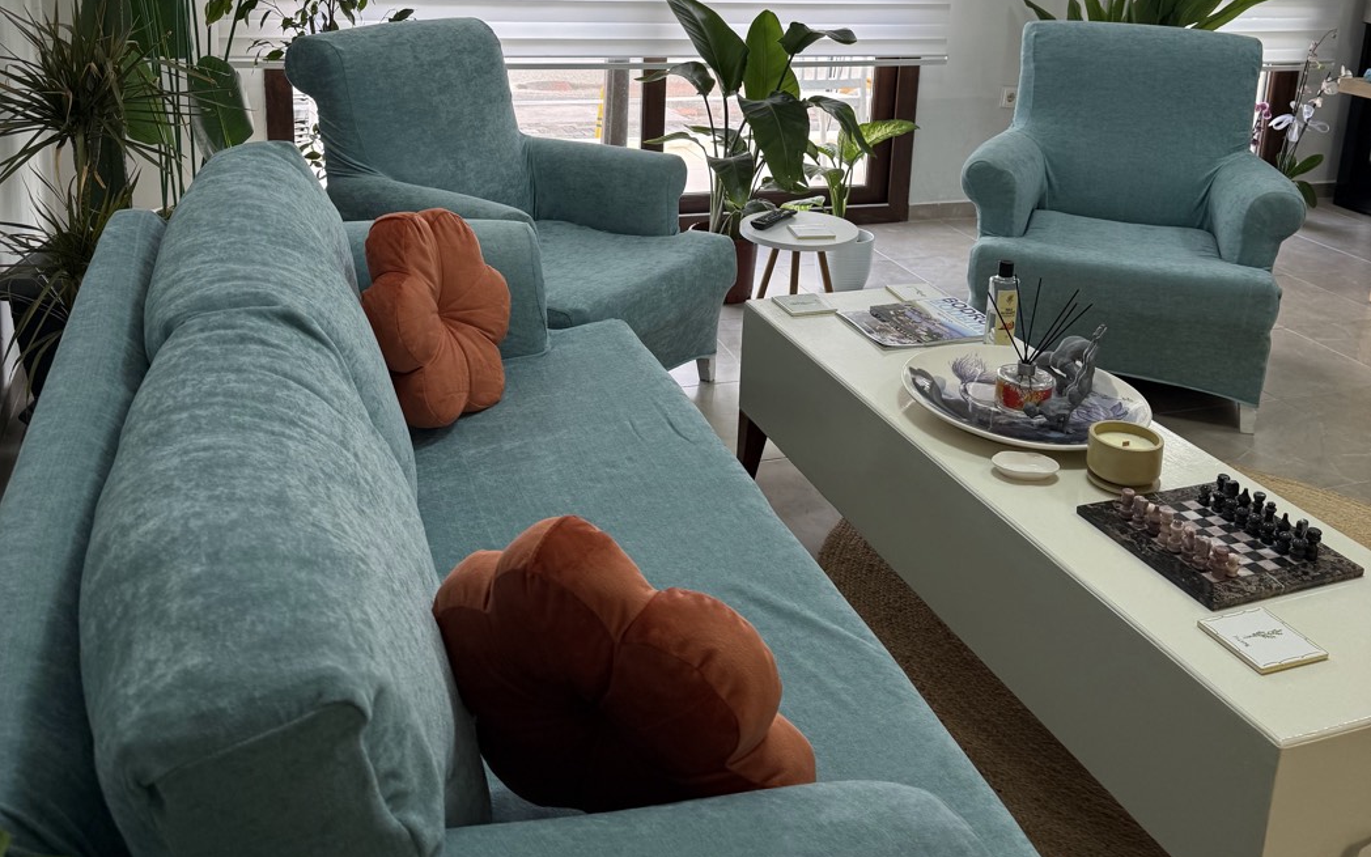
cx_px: 686
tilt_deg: -13.0
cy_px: 156
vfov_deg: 35.9
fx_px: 1270
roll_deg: -2.9
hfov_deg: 56.7
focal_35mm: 34
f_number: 1.78
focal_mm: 6.76
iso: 80
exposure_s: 1/121
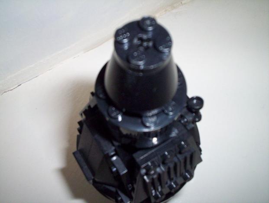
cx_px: 134
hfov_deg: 48.9
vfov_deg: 37.9
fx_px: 296
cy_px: 102
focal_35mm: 38
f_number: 4.5
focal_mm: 4.99
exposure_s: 1/60
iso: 140
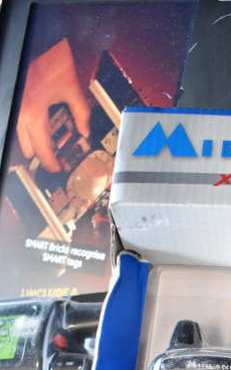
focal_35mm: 76
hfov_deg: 16.5
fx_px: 766
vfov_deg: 24.4
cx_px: 273
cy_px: 454
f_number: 3.5
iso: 1100
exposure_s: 1/30
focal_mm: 20
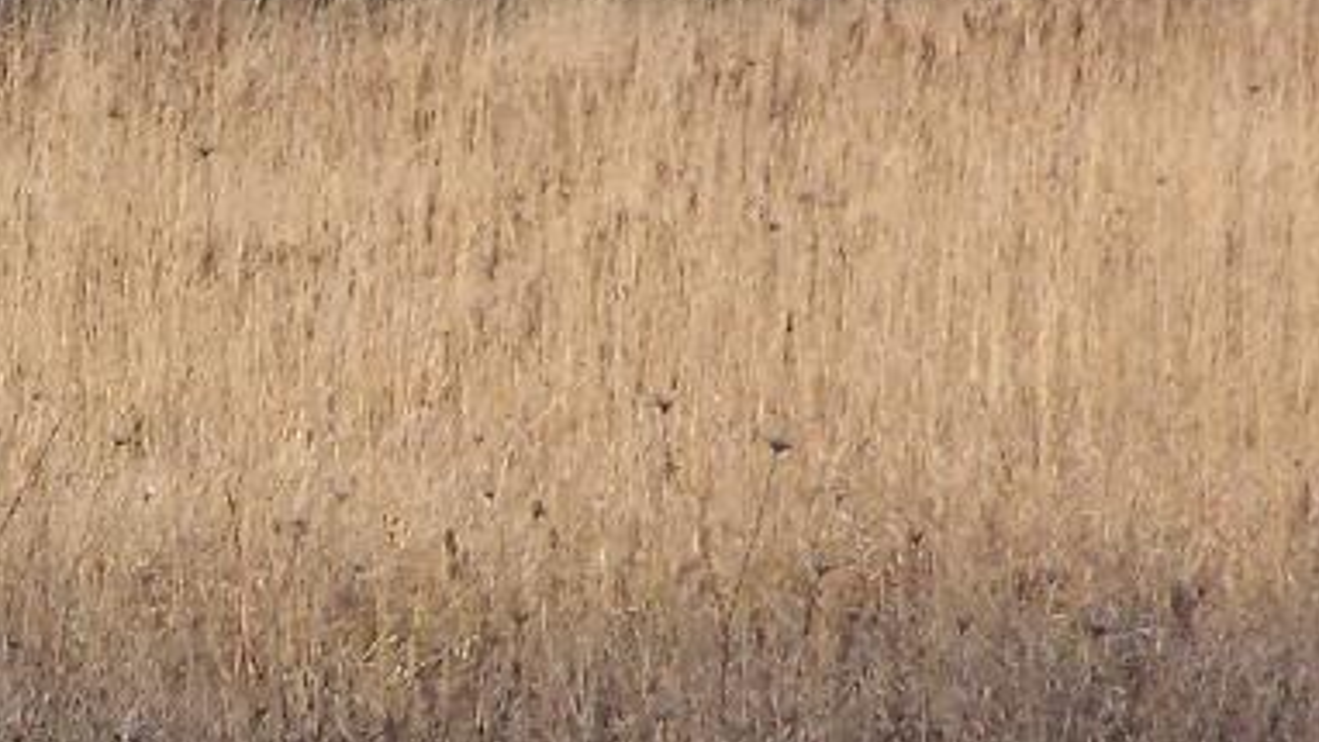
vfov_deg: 1.1
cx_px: 383
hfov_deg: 1.9
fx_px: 38862
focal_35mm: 1111
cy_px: 442
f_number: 3.7
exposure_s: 1/320
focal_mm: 63
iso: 100
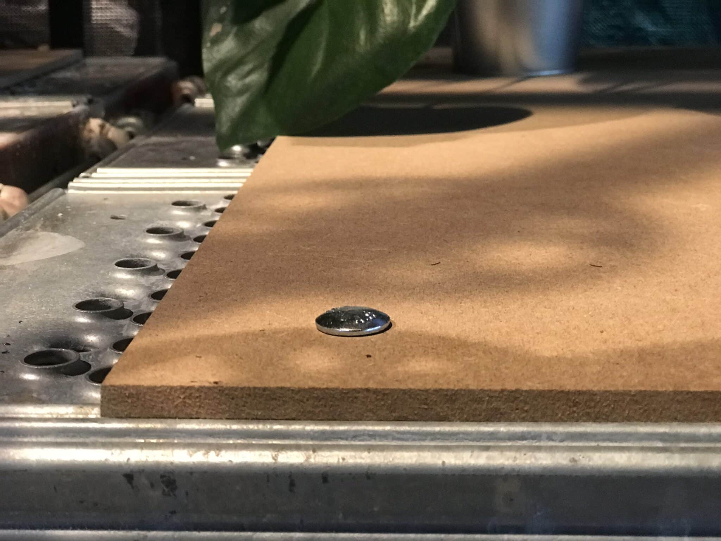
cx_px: 360
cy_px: 270
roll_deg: +1.6
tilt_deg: -15.7
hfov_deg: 33.8
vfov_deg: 25.7
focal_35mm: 57
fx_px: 1187
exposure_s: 1/50
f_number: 2.8
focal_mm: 6.6
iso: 250
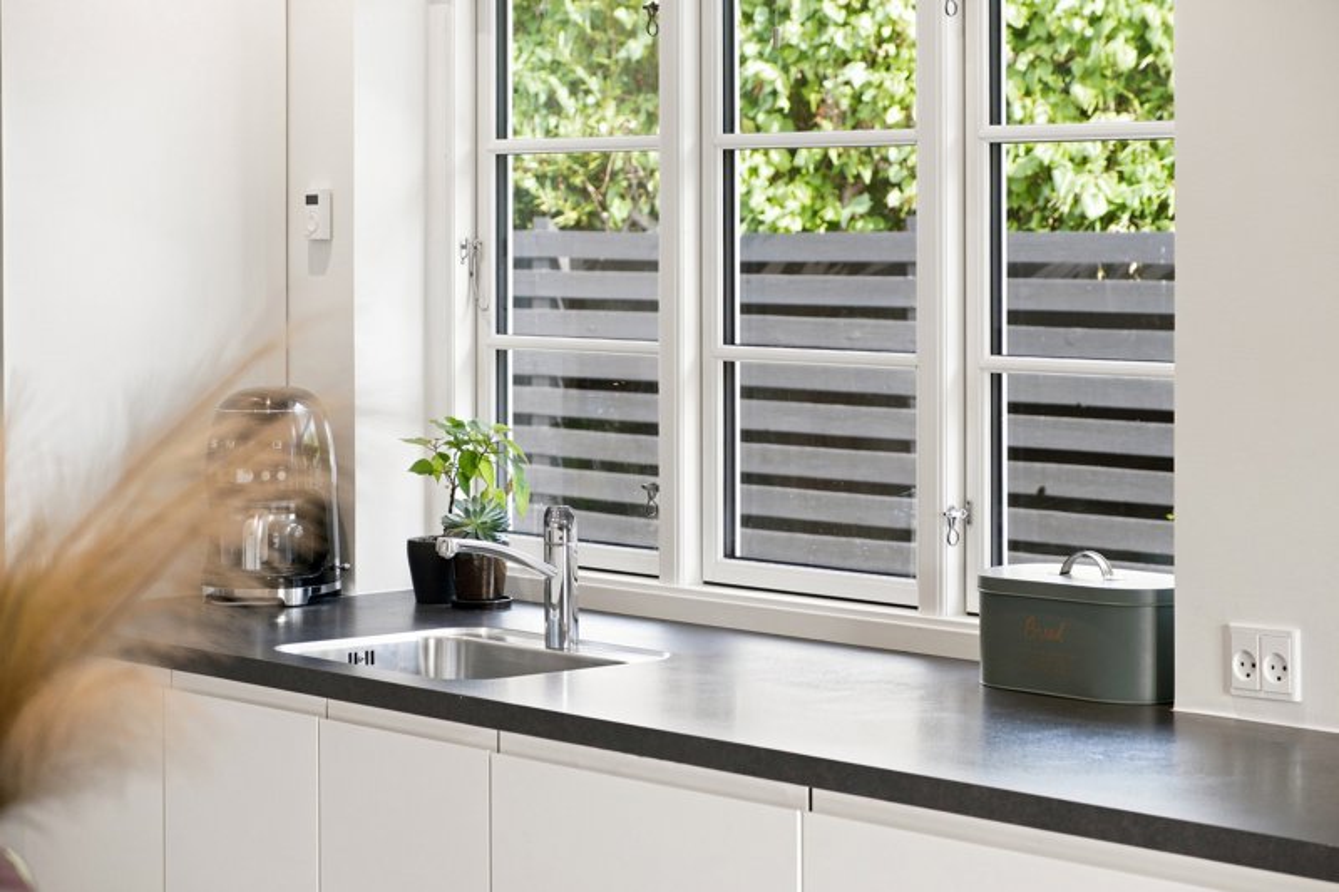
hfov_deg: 24.5
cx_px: 670
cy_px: 446
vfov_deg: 16.4
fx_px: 3086
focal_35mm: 83
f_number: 4
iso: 200
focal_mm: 55
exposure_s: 1/60
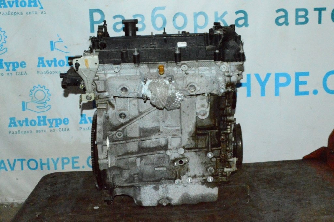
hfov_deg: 37.9
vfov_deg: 25.7
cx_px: 167
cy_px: 111
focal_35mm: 52
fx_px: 487
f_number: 29
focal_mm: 35
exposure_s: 1/100
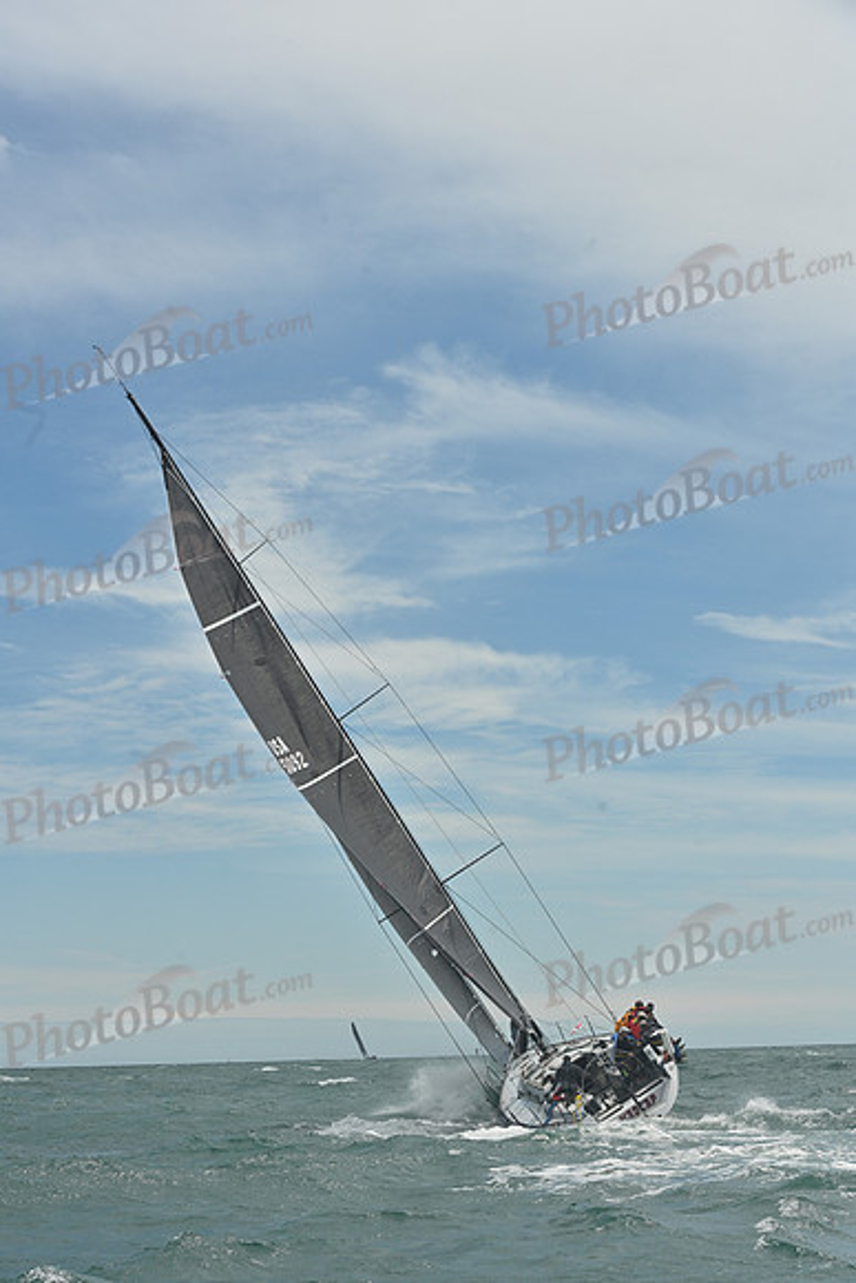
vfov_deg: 28.8
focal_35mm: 70
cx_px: 428
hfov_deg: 19.5
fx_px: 2495
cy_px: 642
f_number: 9
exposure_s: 1/1250
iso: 250
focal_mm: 70
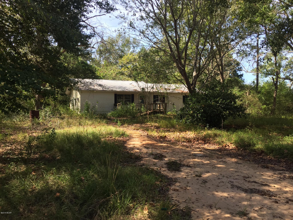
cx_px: 146
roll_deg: +0.3
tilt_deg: -0.3
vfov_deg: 48.2
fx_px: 245
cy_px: 110
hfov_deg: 61.7
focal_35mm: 29
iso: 32
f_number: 2.2
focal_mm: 4.15
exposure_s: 1/488
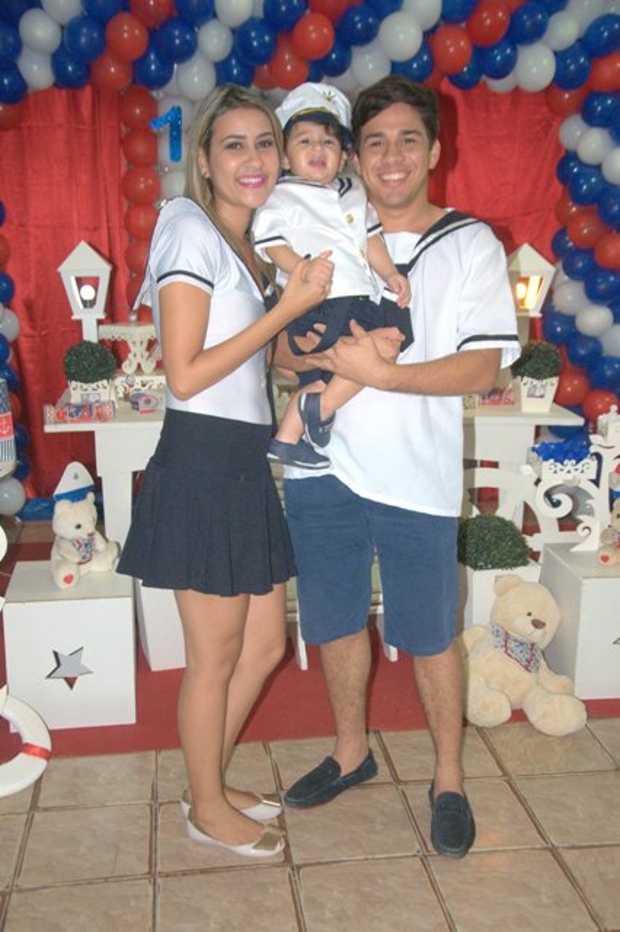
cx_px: 310
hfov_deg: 31.9
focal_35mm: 42
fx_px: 1086
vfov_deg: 46.4
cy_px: 466
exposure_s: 1/60
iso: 800
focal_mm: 28
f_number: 4
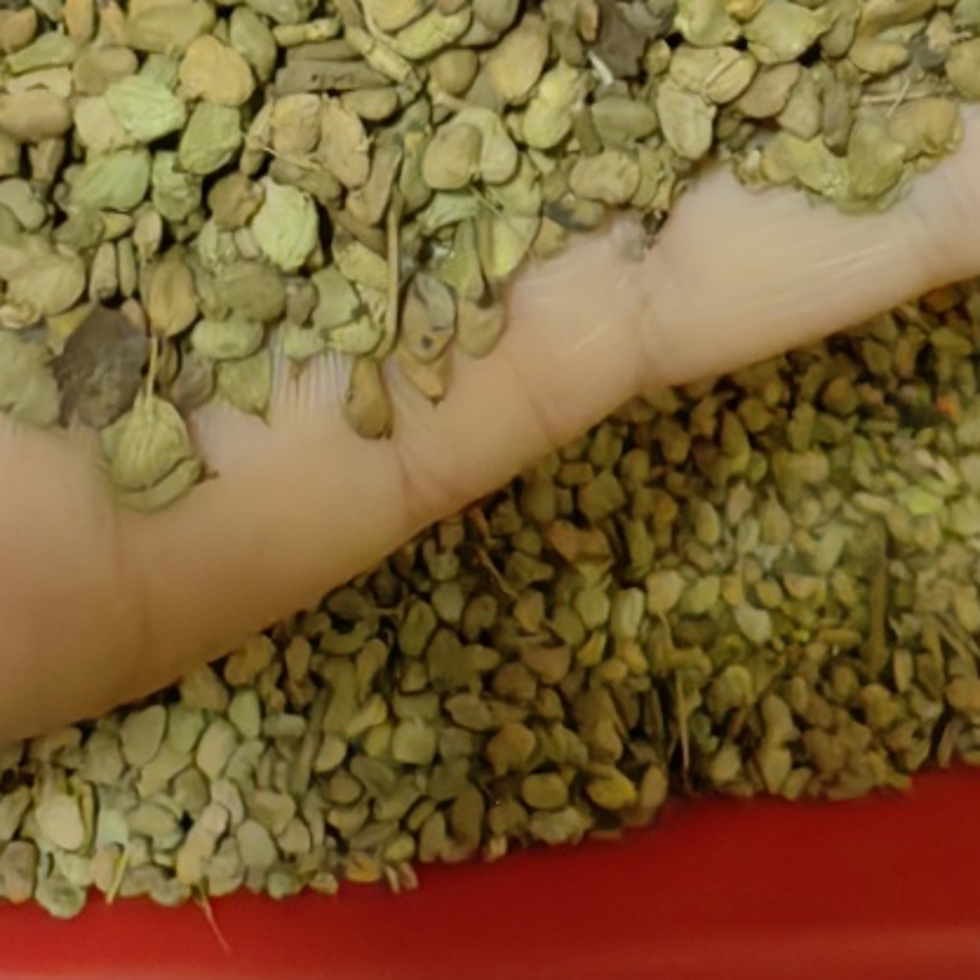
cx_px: 616
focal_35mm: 61
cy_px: -128
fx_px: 1954
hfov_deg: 28.1
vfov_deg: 25.8
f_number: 2.2
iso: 800
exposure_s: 1/32.6
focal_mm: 1.76
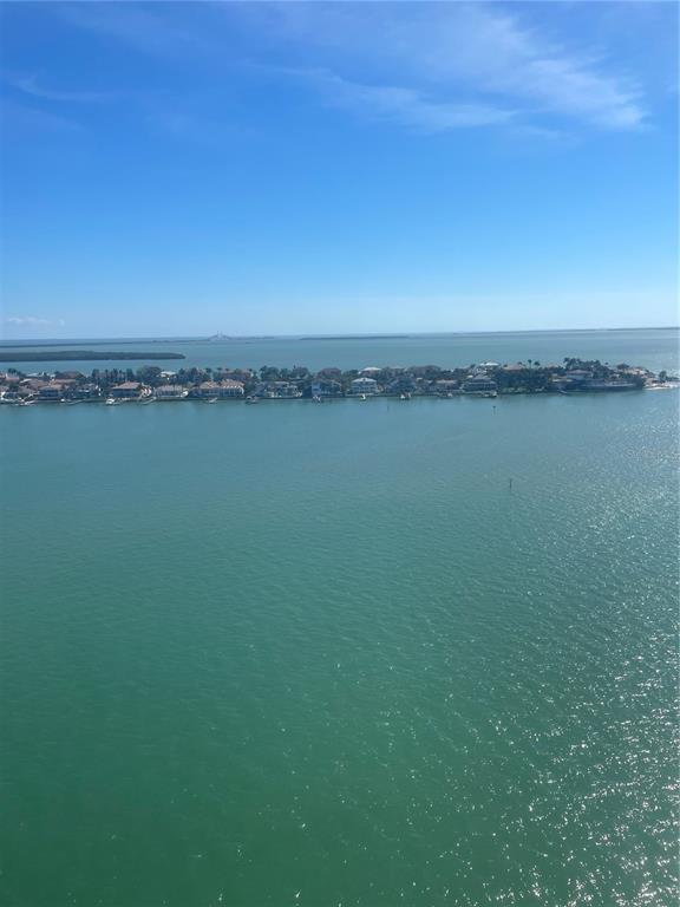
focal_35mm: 26
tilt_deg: -9.6
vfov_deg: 67.3
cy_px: 454
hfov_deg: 53.1
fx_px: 681
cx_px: 340
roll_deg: +1.8
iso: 50
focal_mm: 4.2
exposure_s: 1/7299
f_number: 1.6
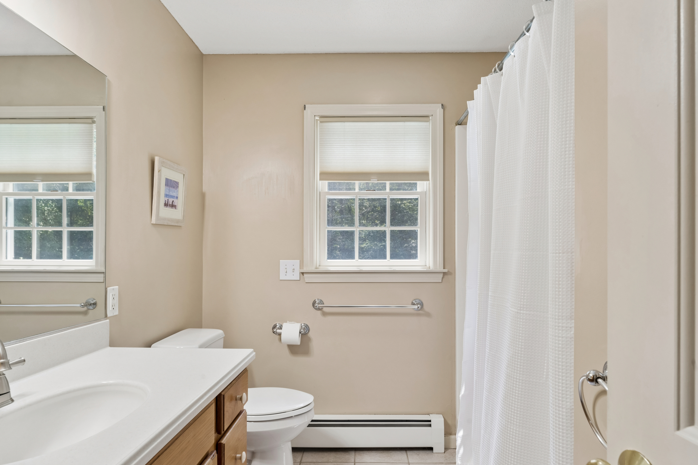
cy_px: 242
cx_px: 348
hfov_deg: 84.0
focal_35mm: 20
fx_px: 388
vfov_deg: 61.9
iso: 400
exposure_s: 1/20
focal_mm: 17.9
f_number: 13
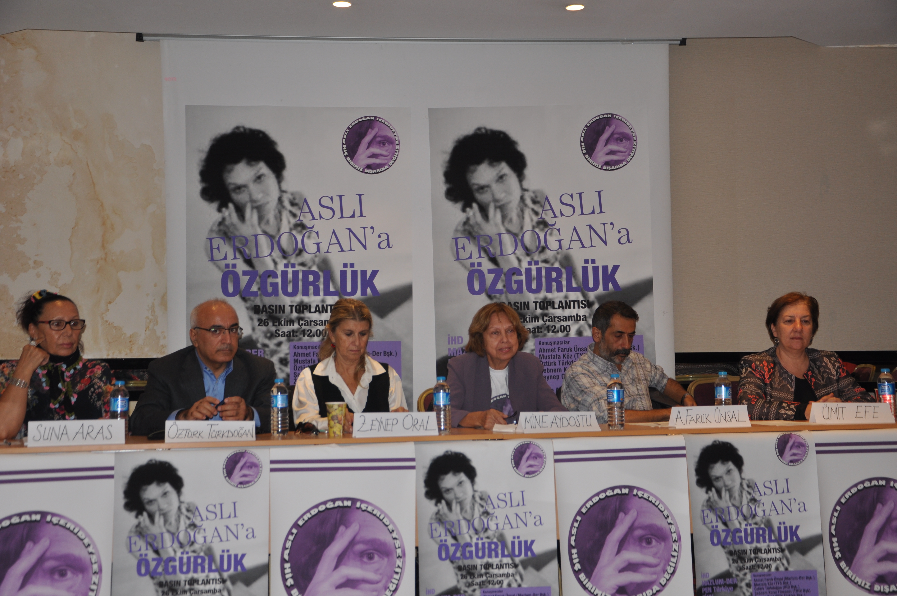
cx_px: 448
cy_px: 298
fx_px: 1269
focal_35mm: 51
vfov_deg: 26.4
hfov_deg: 38.9
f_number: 4.2
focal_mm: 34
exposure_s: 1/60
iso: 320
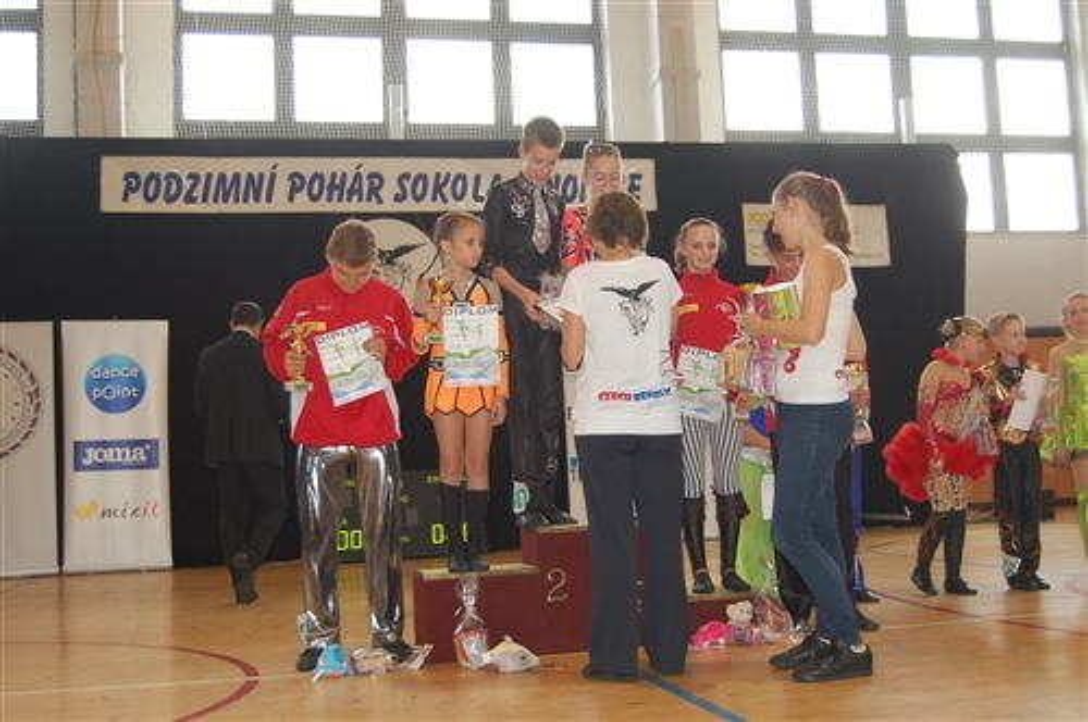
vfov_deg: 31.8
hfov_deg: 46.5
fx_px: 1268
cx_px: 544
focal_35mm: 42
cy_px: 361
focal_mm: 28
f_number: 4.2
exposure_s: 1/60
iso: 400
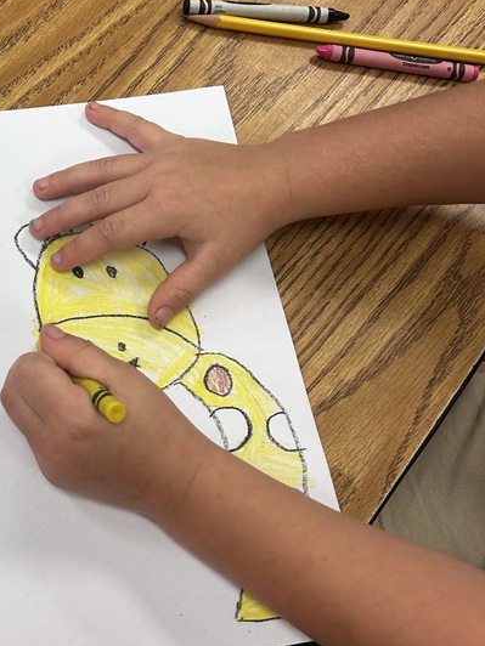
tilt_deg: -69.1
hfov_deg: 27.7
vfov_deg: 38.2
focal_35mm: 50
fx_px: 934
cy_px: 318
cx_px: 19
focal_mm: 5.7
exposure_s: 1/120
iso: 50
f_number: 1.5
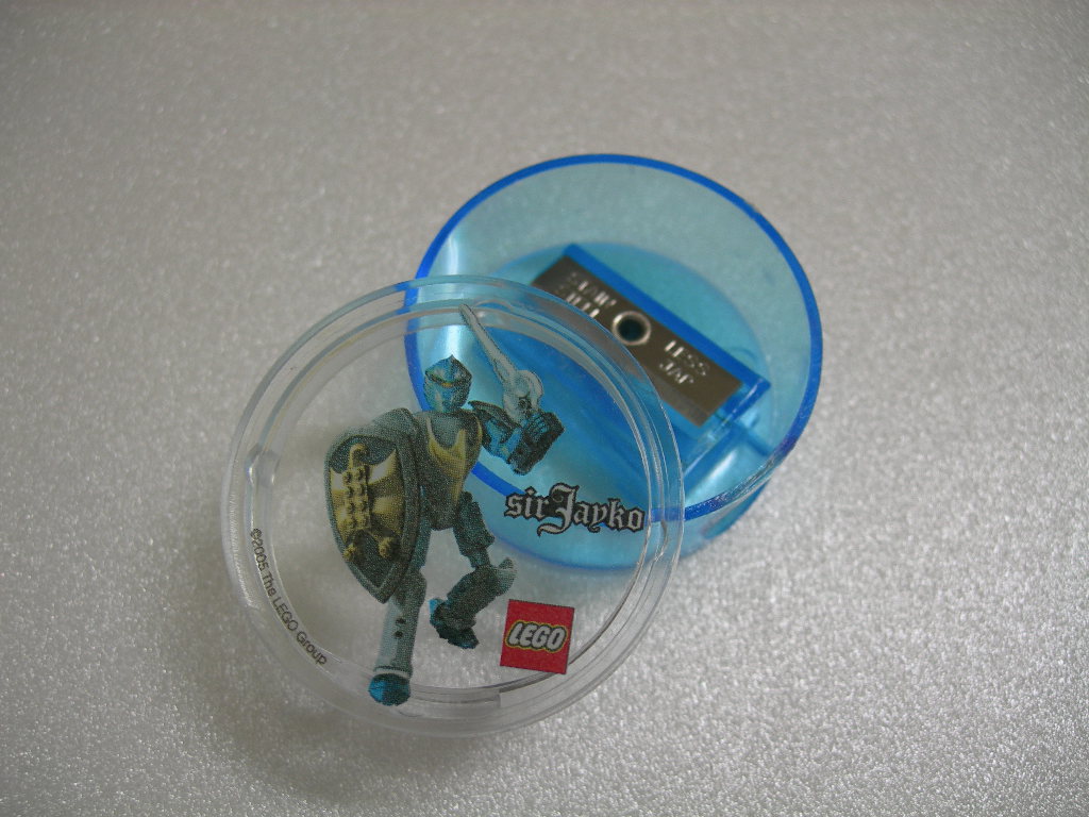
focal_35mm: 38
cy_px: 408
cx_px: 544
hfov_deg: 49.0
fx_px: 1195
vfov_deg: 37.7
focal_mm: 7.8
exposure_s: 1/10.3
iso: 50
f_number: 2.8
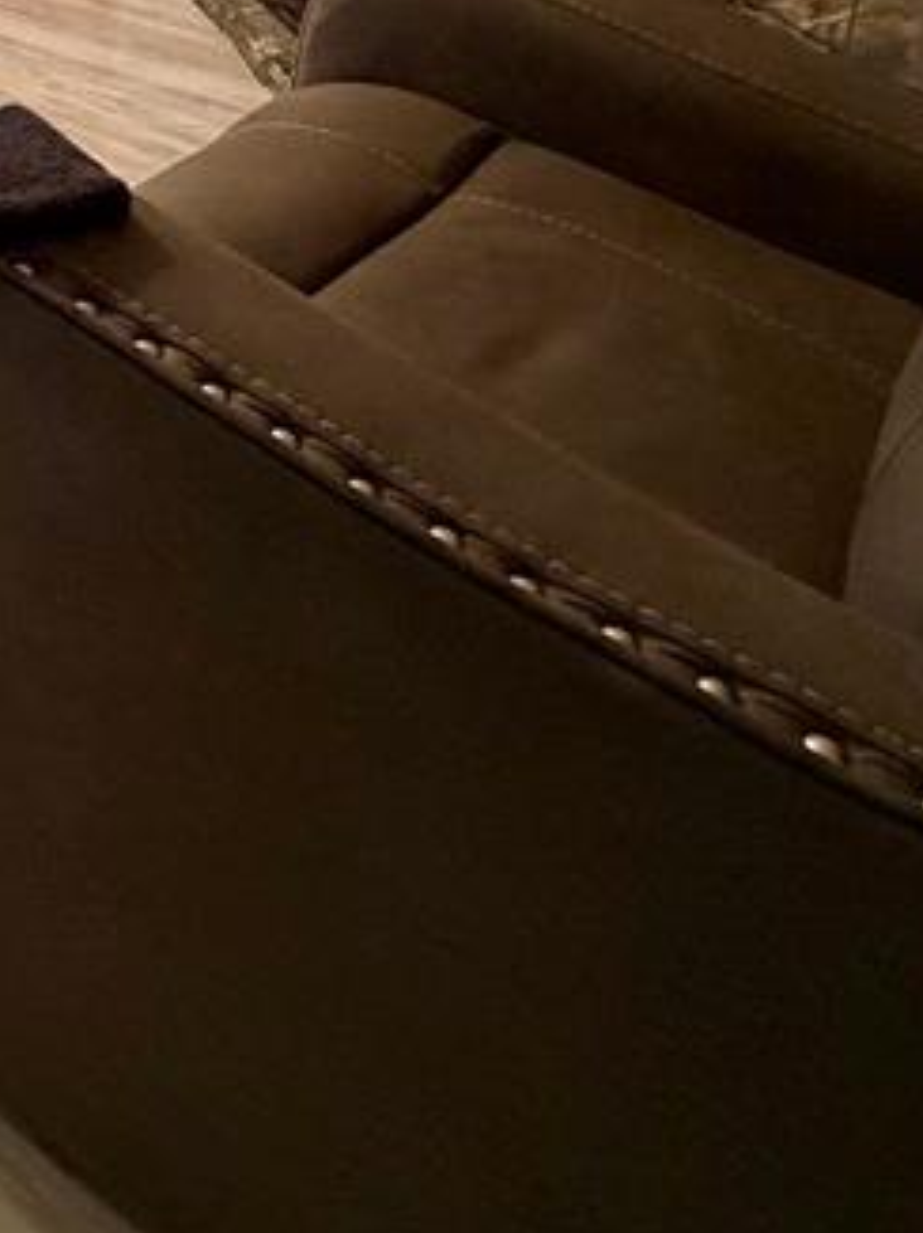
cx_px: -246
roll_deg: +0.0
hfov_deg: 27.8
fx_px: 1566
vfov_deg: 36.4
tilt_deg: -14.9
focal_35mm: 44
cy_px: -125
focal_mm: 2.22
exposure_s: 1/60
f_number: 2.2
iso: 500
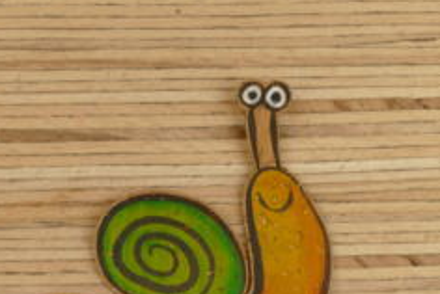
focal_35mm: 99
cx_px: 103
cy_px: 256
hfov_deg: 20.4
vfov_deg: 13.8
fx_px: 1211
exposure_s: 1/80
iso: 1000
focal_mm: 16.24
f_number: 8
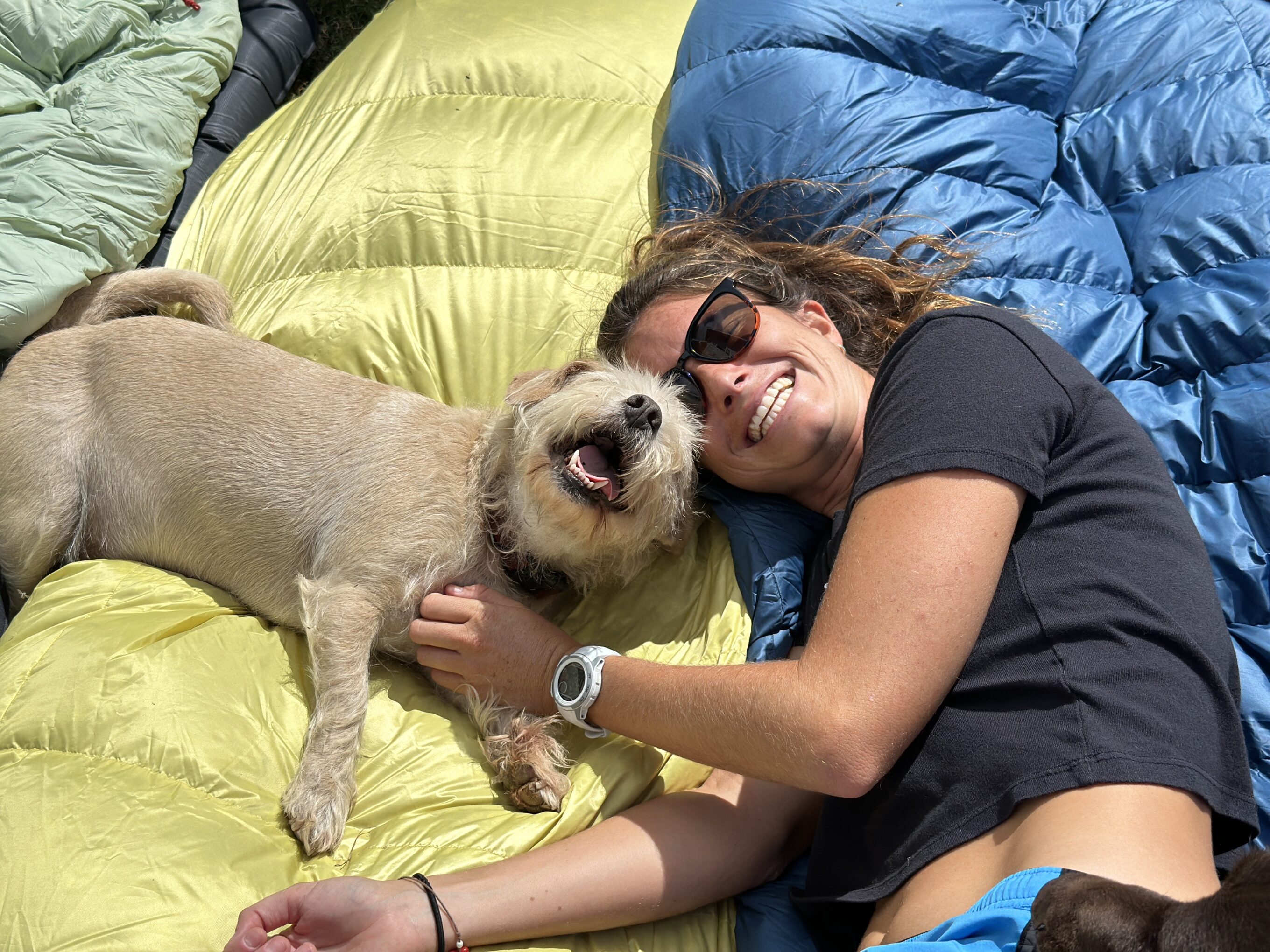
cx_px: 635
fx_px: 1761
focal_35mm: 48
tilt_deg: -46.0
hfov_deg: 39.7
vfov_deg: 30.3
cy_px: 476
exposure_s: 1/12048
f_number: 1.78
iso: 100
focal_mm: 6.86
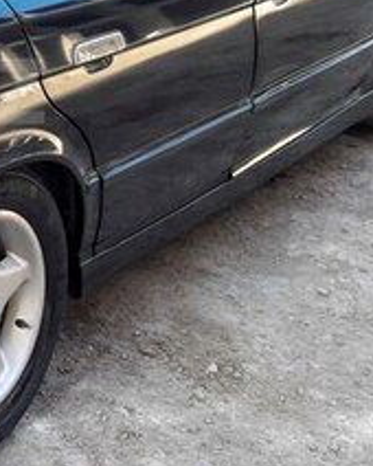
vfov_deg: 22.2
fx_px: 1171
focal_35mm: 85
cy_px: 91
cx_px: -180
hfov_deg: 16.5
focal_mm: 3.7
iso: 40
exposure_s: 1/100
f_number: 1.9
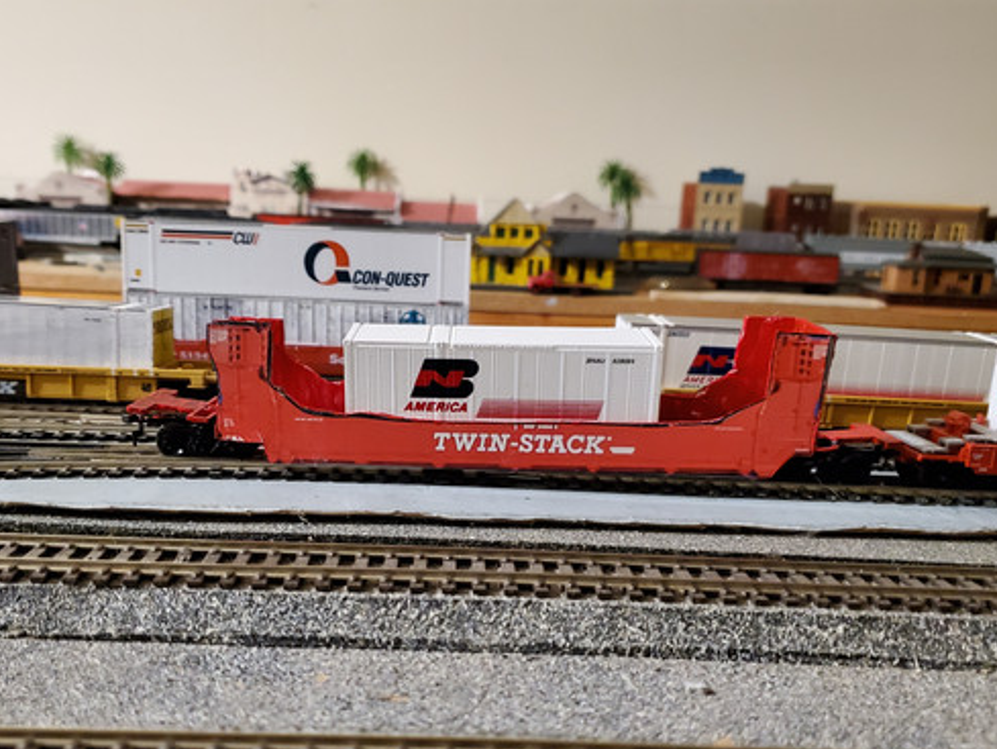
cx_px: 469
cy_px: 486
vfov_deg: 41.4
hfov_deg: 53.9
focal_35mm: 34
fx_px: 979
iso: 640
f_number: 1.5
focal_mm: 4.3
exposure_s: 1/39
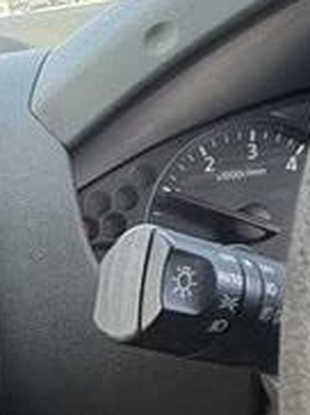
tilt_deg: -27.0
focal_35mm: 69
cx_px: -226
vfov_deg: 23.9
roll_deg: +6.8
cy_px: 575
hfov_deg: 17.7
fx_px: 826
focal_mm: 2.22
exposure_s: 1/111
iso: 125
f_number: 2.2
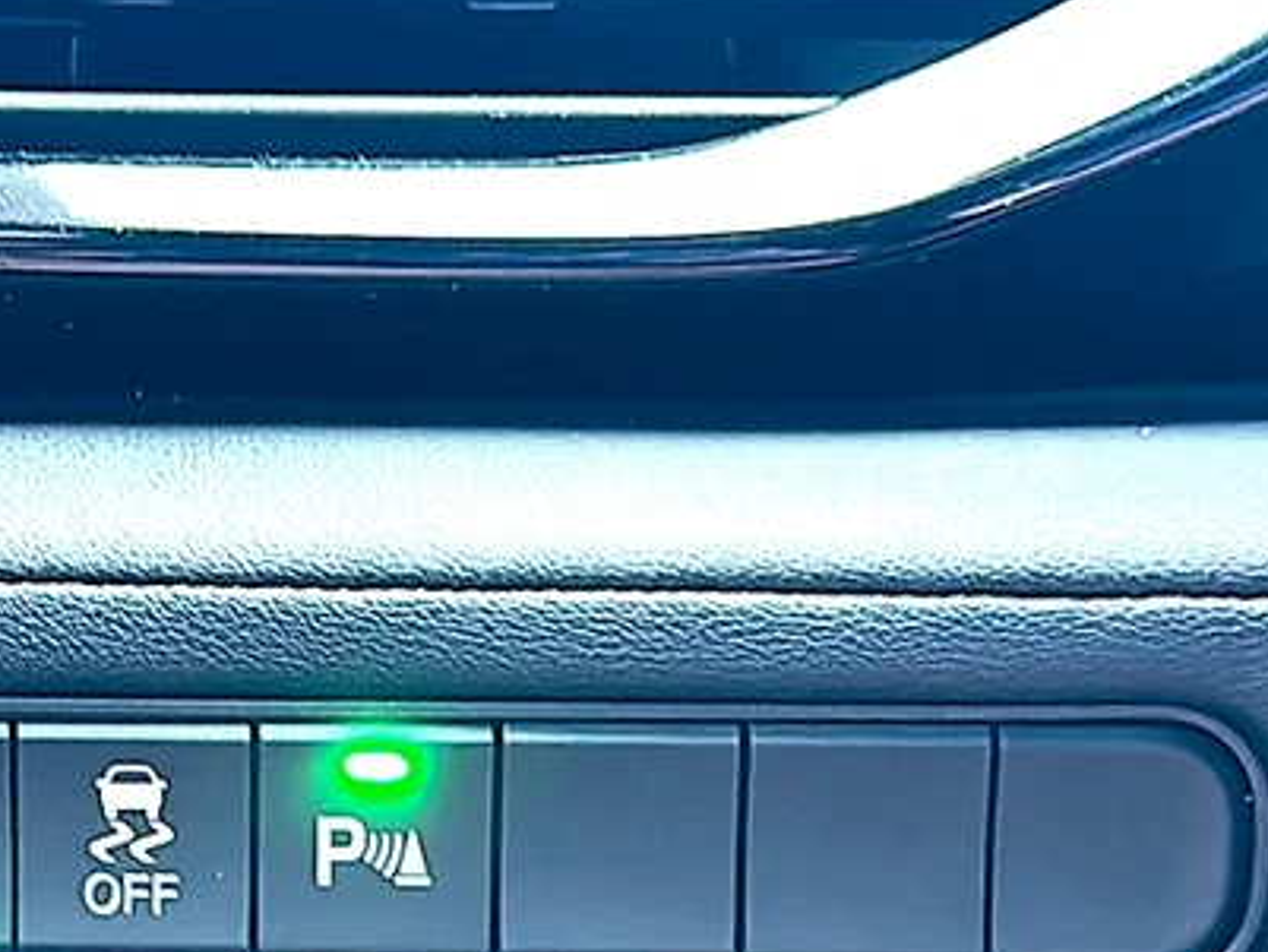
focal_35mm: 82
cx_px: 168
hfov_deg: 23.3
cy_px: 818
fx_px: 3005
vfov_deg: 17.8
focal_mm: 6.86
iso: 250
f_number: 1.78
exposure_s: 1/40
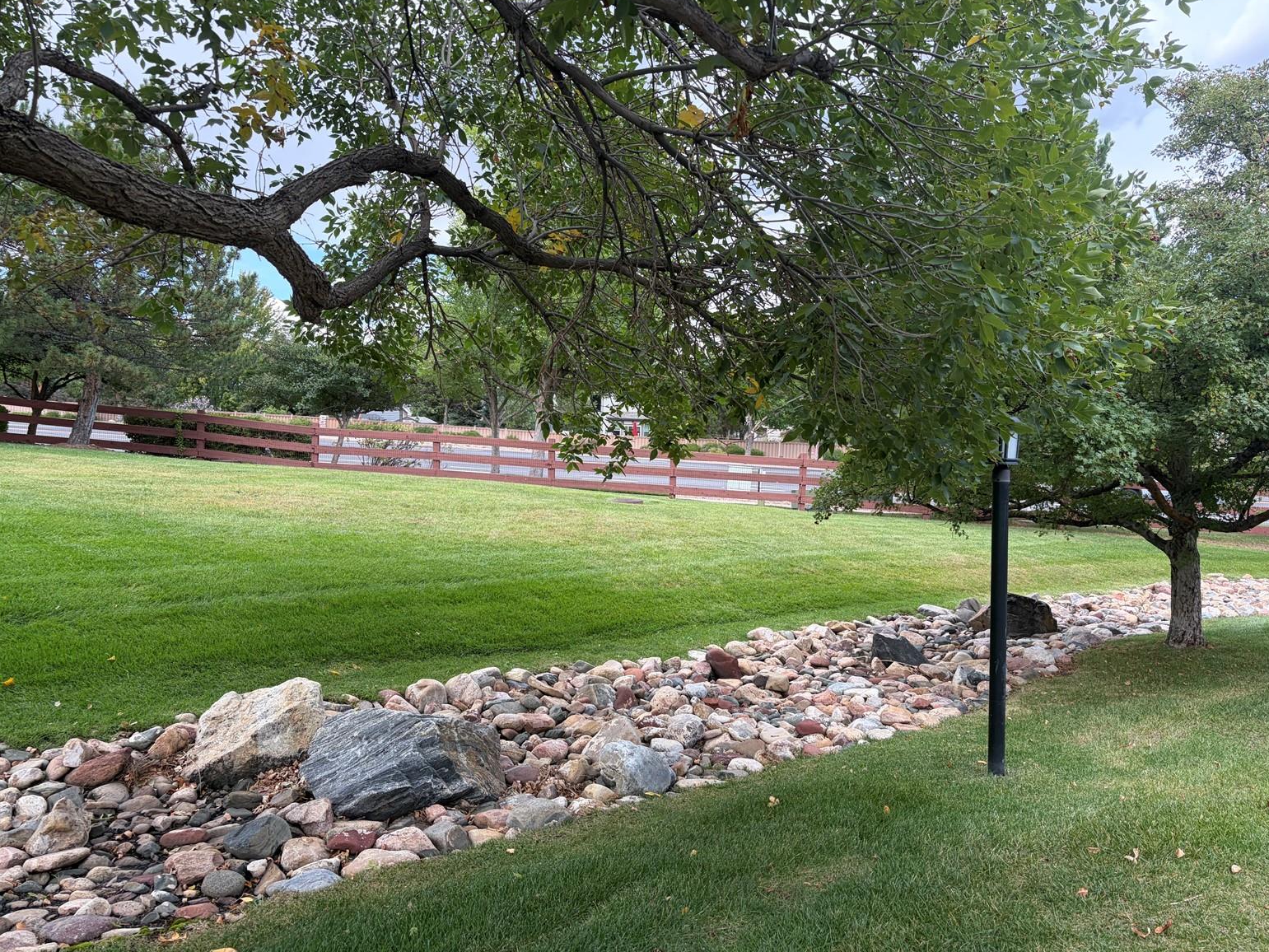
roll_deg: -1.9
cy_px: 484
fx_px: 990
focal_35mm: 27
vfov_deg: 51.4
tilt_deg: -3.4
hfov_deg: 65.3
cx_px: 645
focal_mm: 5.96
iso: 64
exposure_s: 1/456
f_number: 1.6
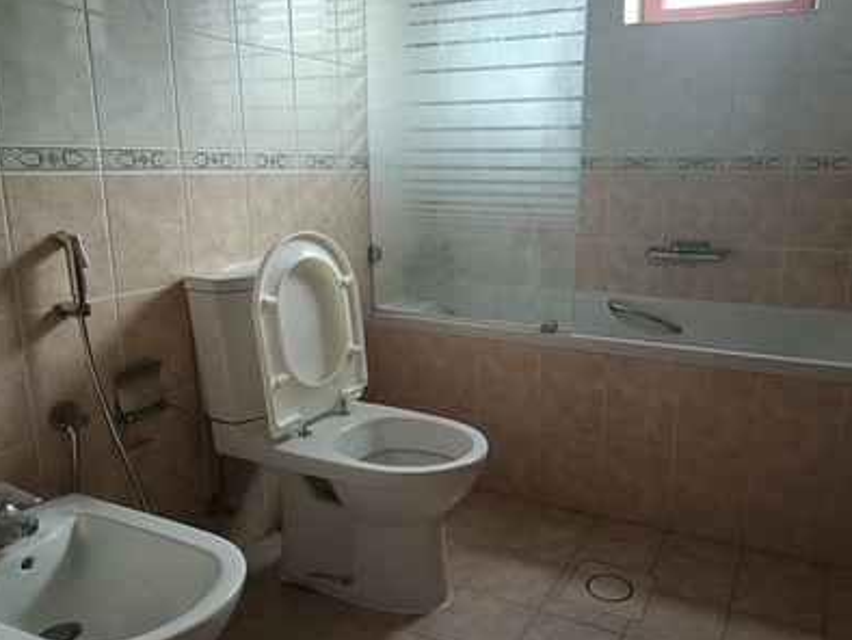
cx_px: 481
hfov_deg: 61.4
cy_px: 328
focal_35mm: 29
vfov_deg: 48.3
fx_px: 714
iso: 2216
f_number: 1.7
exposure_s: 1/99.9
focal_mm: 4.7
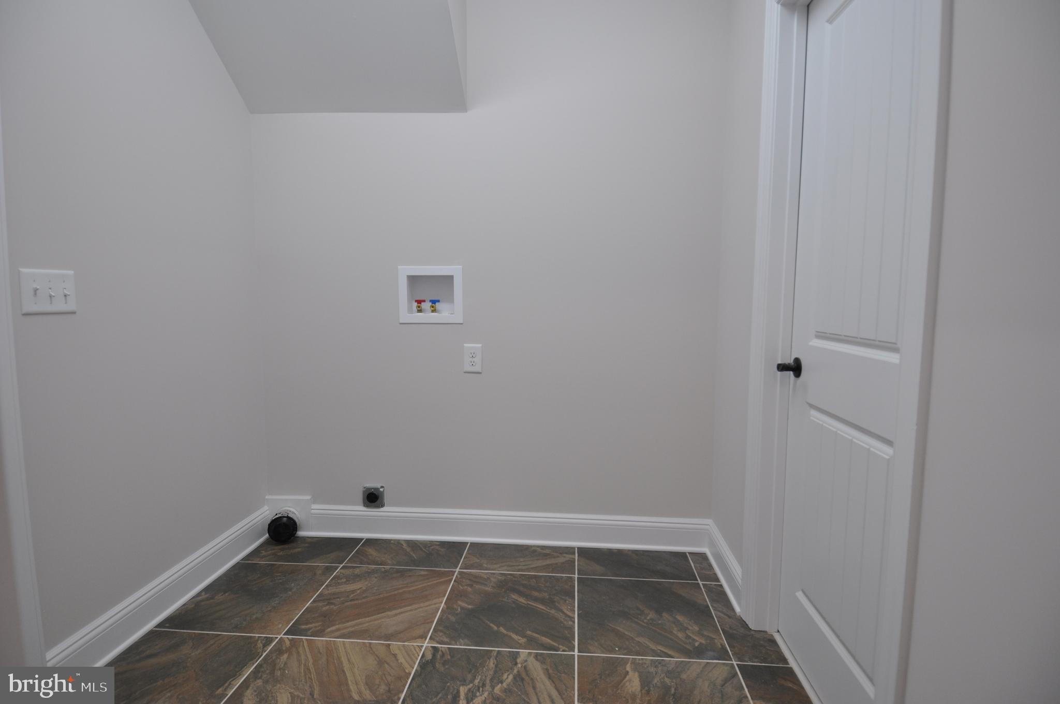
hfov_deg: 90.1
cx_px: 530
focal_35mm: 18
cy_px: 352
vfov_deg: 67.2
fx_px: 529
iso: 400
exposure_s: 1/60
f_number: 4
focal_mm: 12
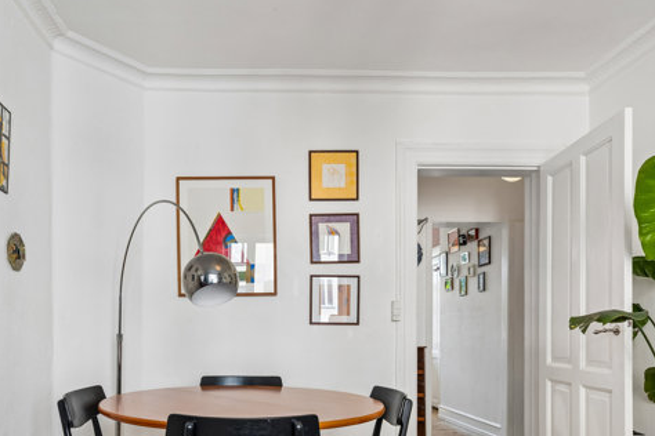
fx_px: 491
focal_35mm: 27
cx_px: 269
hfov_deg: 66.9
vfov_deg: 46.2
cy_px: 329
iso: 160
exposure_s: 1/10
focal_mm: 16
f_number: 9
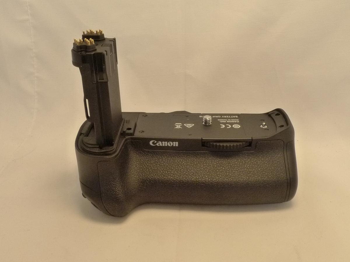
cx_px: 175
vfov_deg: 42.9
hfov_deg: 55.4
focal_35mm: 33
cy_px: 131
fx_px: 334
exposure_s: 1/15
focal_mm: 5.1
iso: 400
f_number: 8
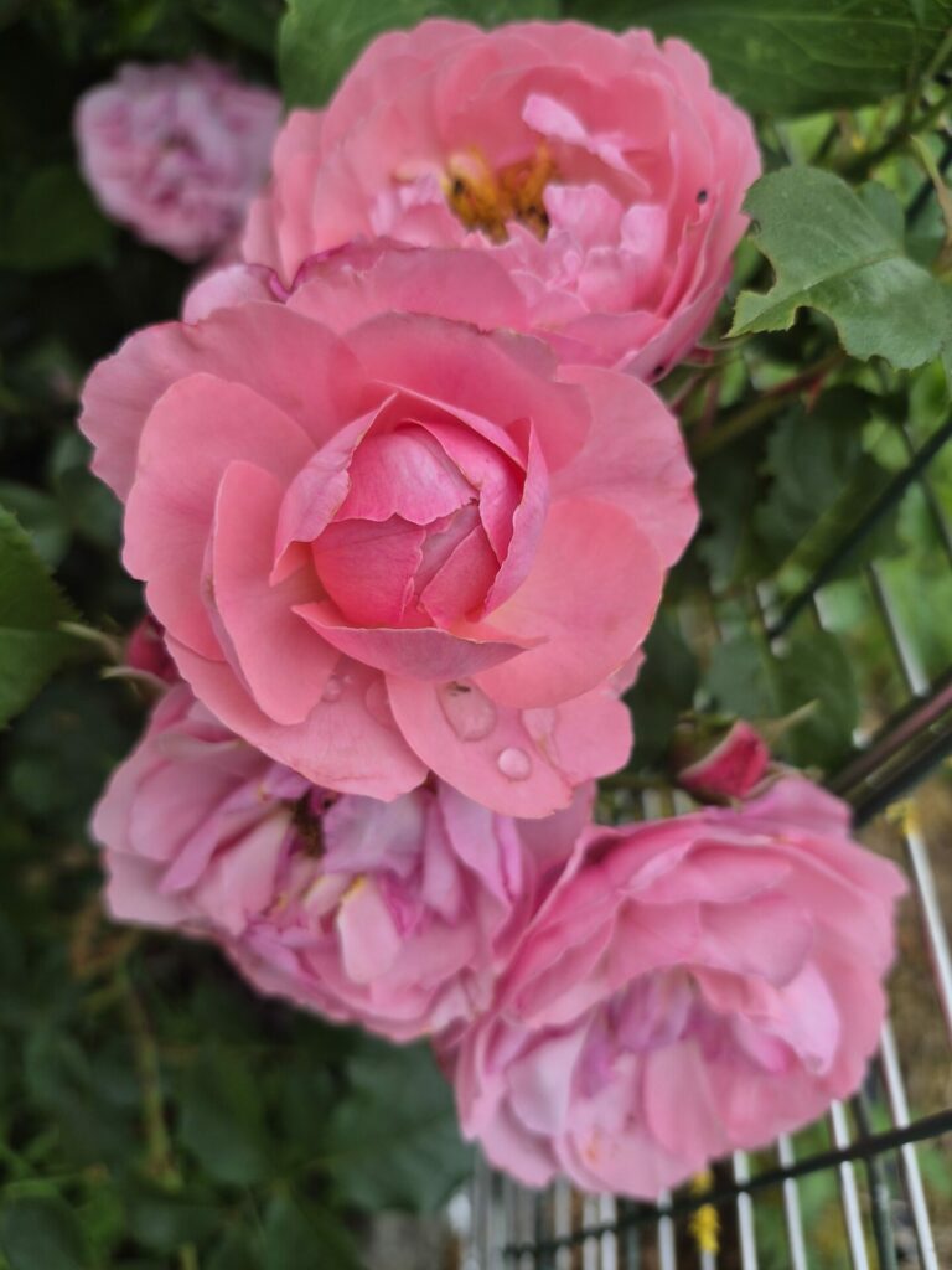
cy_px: 635
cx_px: 476
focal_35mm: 23
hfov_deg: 58.9
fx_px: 843
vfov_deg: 73.9
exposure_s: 1/596
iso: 25
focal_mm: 5.4
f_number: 1.8
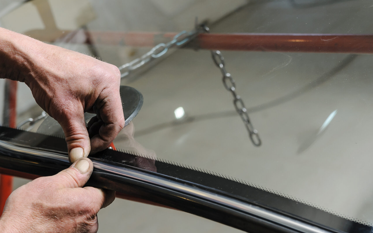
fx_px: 1169
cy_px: 118
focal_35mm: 115
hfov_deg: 18.1
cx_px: 215
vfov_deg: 11.4
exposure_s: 1/160
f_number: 7.1
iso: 320
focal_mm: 75
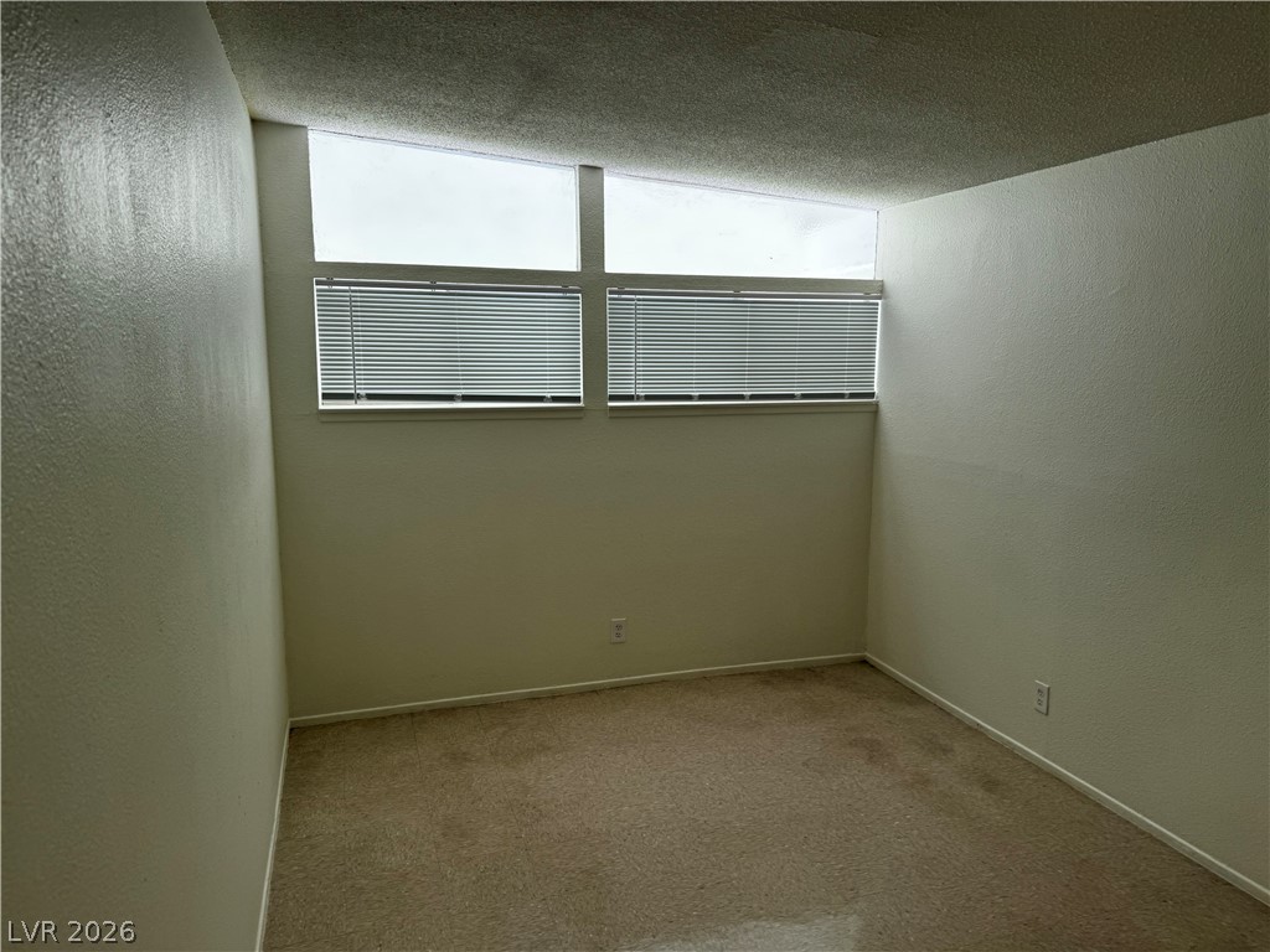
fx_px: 881
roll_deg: +1.1
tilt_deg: -8.3
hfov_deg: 71.6
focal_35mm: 24
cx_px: 635
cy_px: 476
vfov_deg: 56.8
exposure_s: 1/120
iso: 80
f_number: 1.78
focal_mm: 6.76
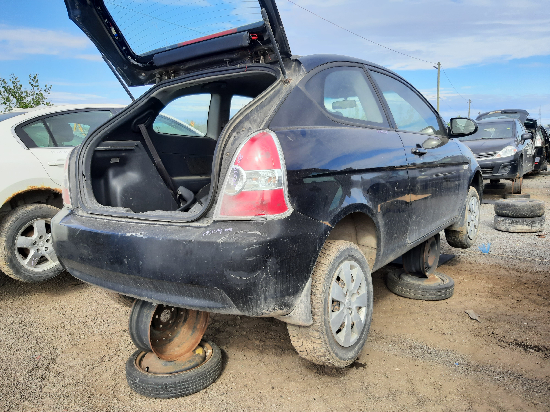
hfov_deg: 67.3
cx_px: 275
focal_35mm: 26
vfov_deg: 53.1
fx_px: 413
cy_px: 206
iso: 40
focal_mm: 3.92
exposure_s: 1/668
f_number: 1.7
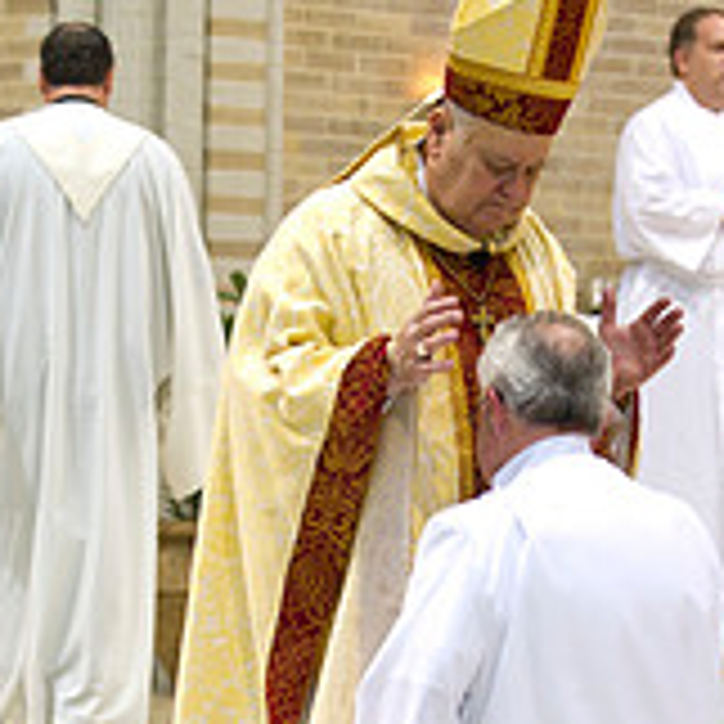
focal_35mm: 194
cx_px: 380
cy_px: 652
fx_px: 4591
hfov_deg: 9.0
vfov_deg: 9.0
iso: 2000
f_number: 2.8
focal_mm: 82
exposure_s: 1/125
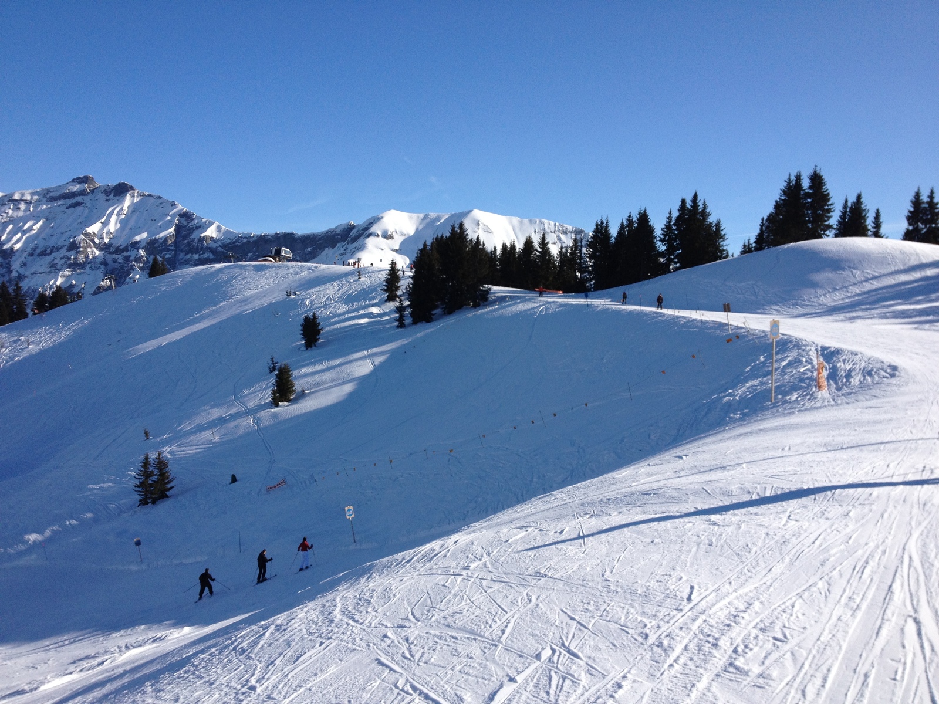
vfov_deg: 40.7
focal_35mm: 35
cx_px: 470
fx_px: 949
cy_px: 352
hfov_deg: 52.6
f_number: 2.4
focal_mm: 4.28
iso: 64
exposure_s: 1/2513
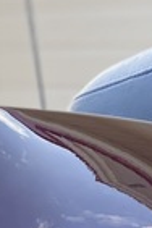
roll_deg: +2.2
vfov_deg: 10.0
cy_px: 365
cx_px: 70
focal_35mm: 197
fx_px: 1248
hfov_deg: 7.0
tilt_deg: -12.0
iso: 32
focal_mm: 4.25
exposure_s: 1/315
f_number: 1.8
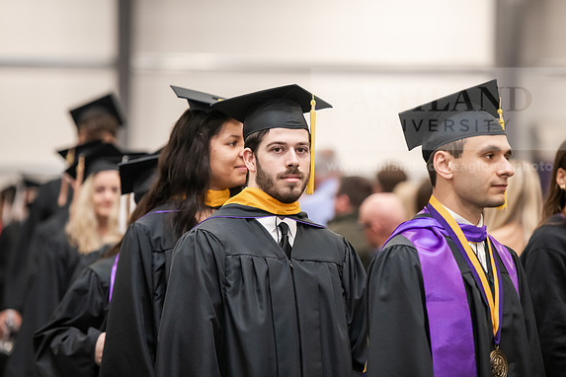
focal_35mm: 167
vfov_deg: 8.2
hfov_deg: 12.3
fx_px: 2625
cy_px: 187
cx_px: 282
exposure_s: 1/200
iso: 2500
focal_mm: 165
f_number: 3.2
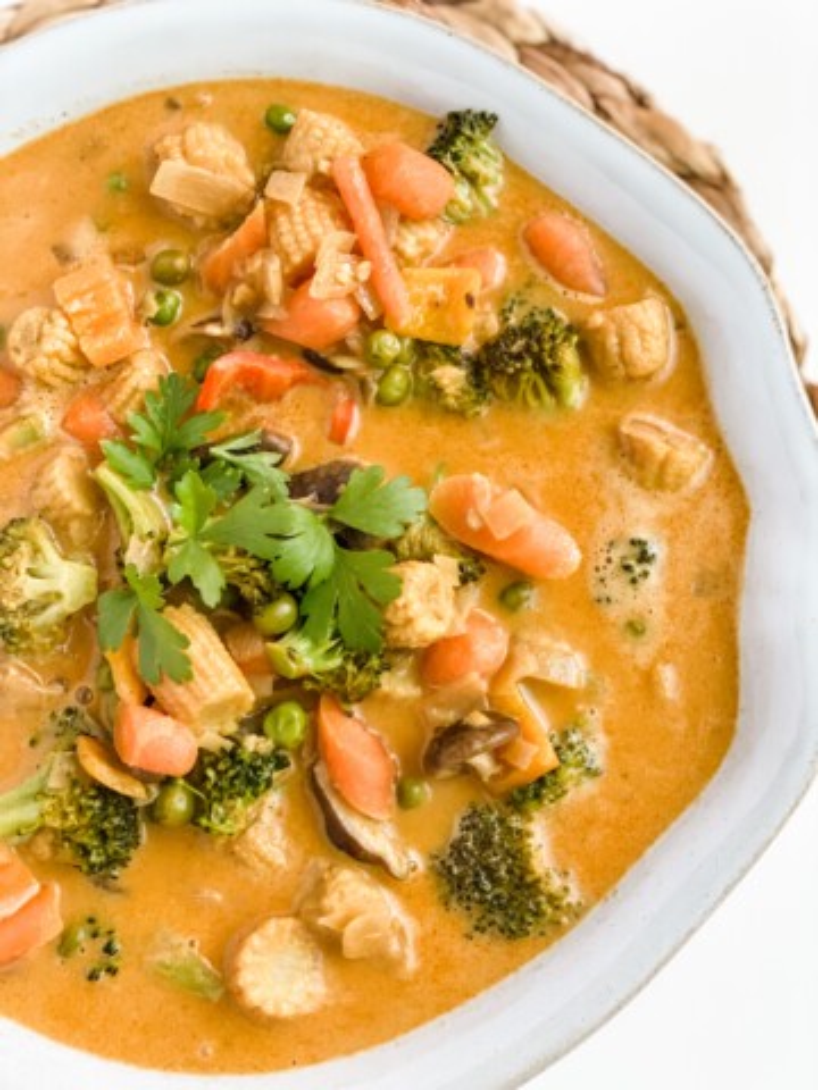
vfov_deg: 36.8
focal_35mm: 52
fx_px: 1638
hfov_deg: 28.0
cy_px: 545
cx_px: 409
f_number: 2
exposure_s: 1/120
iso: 200
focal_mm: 6
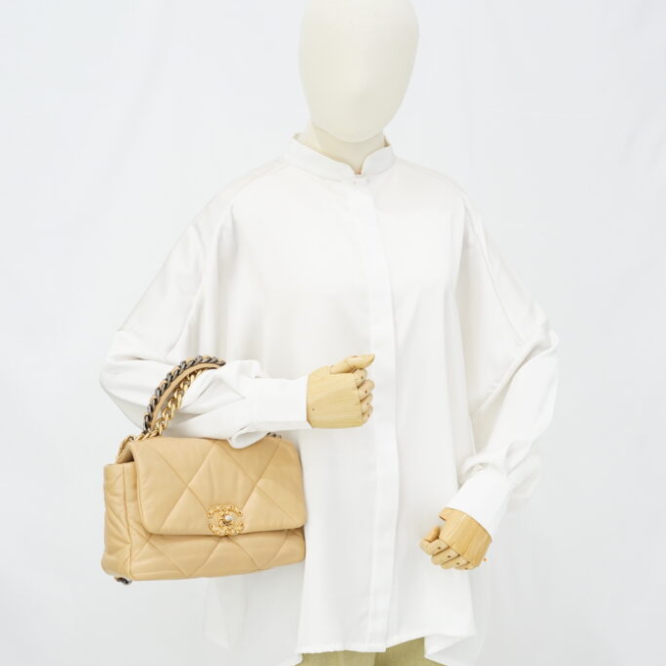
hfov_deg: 26.9
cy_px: 434
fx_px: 1393
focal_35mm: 64
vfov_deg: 26.8
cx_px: 333
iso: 640
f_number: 6.3
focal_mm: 50
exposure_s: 1/10
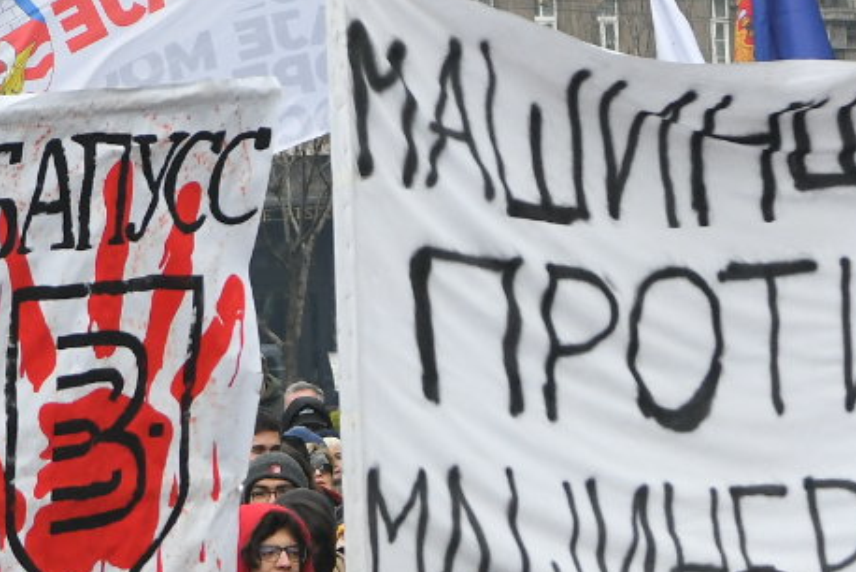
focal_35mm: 371
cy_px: 501
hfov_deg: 5.5
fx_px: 8827
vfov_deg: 3.7
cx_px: 783
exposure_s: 1/1000
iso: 1000
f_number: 6.3
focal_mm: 70
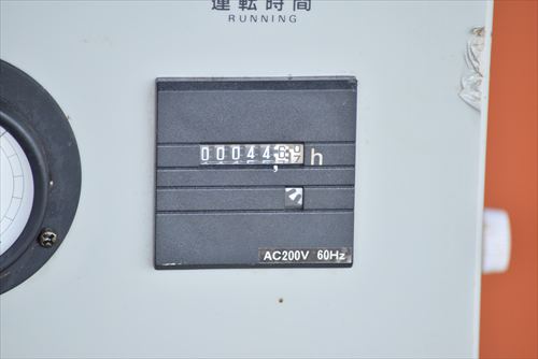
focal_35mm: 450
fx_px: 6729
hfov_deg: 4.6
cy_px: 180
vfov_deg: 3.1
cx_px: 269
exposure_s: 1/400
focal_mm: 300
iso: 1250
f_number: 6.3
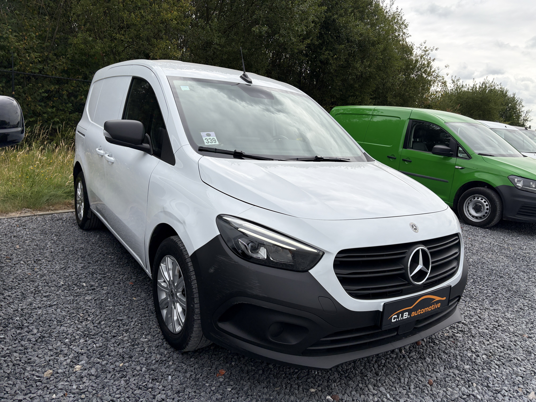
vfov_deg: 53.1
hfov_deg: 67.3
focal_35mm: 26
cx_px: 268
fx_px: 403
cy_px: 201
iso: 50
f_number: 1.6
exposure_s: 1/3448
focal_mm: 5.96
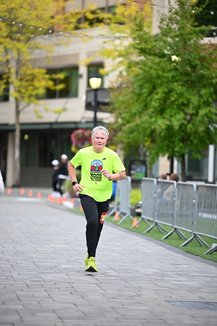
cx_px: 108
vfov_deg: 12.8
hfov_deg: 8.6
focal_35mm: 160
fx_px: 1446
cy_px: 163
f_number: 2.8
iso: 640
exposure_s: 1/1600
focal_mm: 160
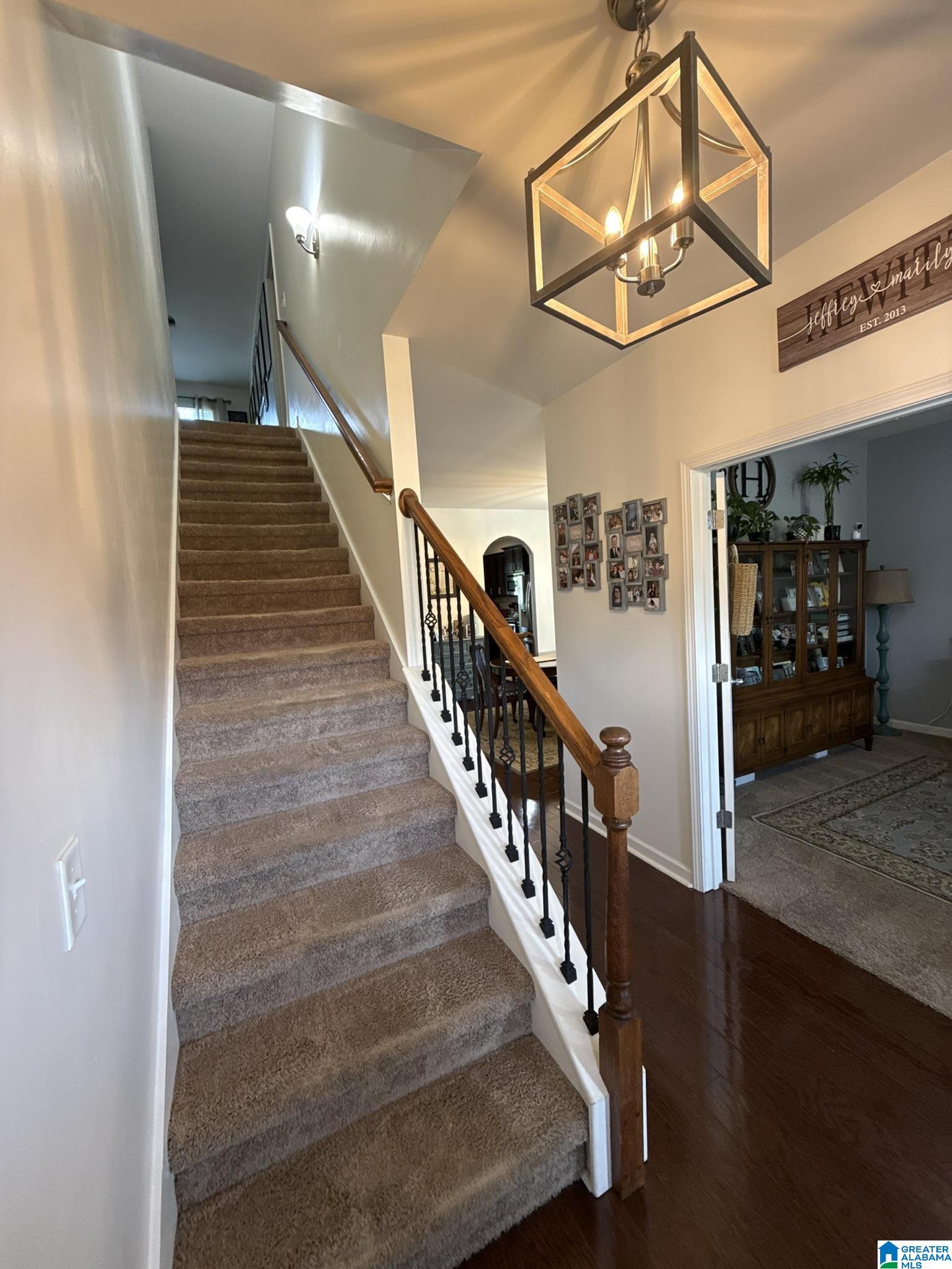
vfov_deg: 102.1
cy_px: 634
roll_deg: +2.8
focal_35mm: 14
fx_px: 513
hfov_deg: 85.7
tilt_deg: -3.8
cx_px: 476
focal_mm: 2.22
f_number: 2.2
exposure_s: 1/60
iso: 160
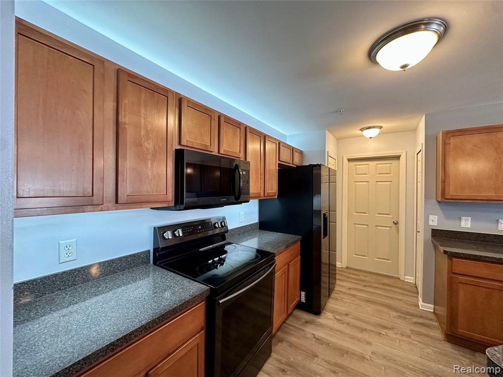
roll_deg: -0.4
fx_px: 203
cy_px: 188
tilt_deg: -0.6
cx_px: 252
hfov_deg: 102.1
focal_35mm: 14
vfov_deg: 85.7
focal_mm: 2.22
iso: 200
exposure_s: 1/60
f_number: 2.2
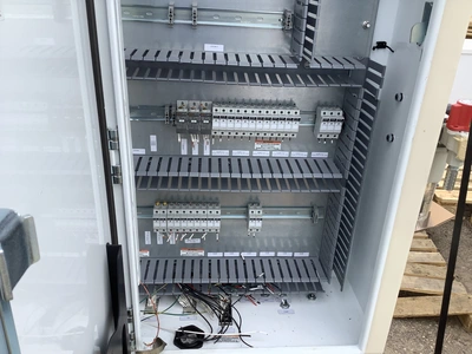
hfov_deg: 58.4
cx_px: 236
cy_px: 177
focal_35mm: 31
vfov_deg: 45.4
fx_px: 423
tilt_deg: -24.3
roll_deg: -1.9
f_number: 2.4
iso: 25
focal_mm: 3.3
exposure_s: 1/338
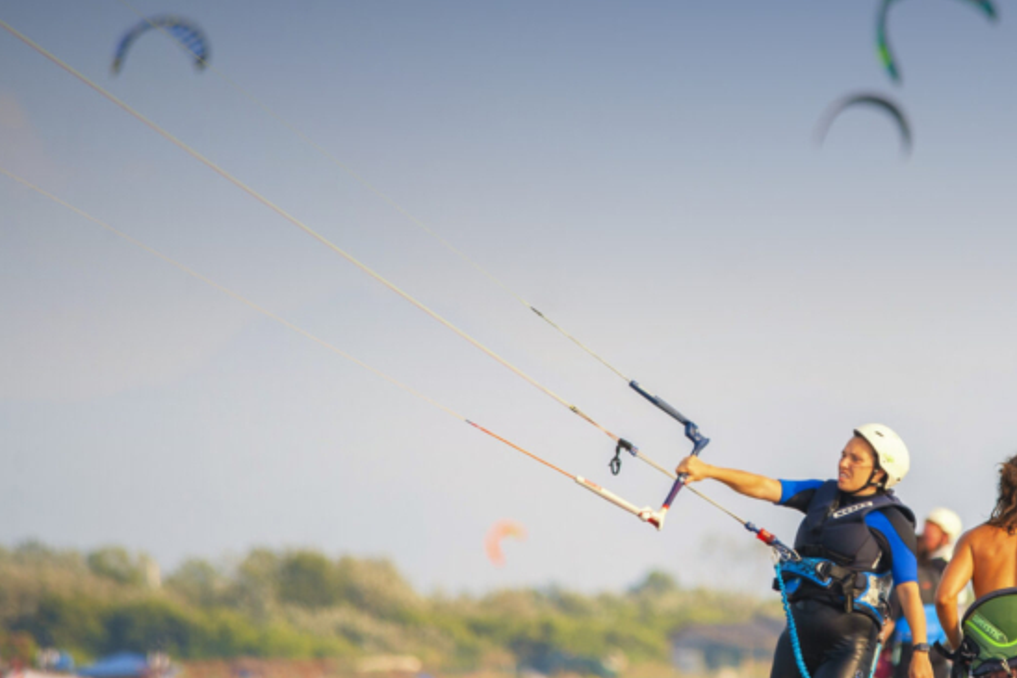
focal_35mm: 747
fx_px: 21095
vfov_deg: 1.8
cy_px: 388
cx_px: 835
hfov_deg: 2.8
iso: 200
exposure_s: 1/500
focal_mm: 400
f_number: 6.3
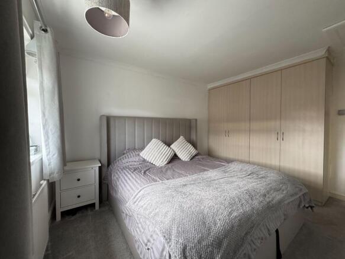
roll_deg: +0.0
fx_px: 140
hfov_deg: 102.1
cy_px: 130
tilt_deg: -1.0
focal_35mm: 14
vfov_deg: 85.7
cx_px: 172
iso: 320
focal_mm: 2.22
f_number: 2.2
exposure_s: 1/77
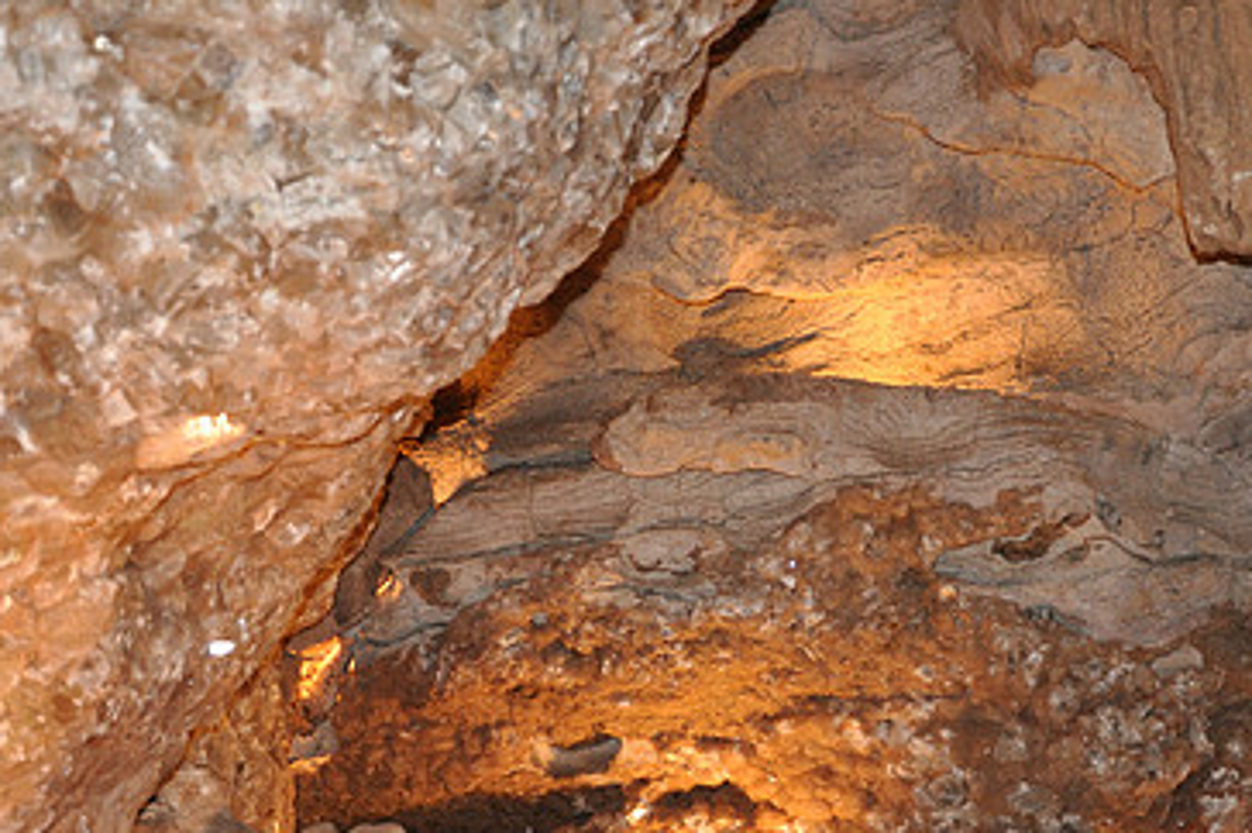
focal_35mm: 43
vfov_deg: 30.9
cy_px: 542
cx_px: 846
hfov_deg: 44.7
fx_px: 1494
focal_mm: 18
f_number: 3.5
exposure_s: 1/60
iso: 800
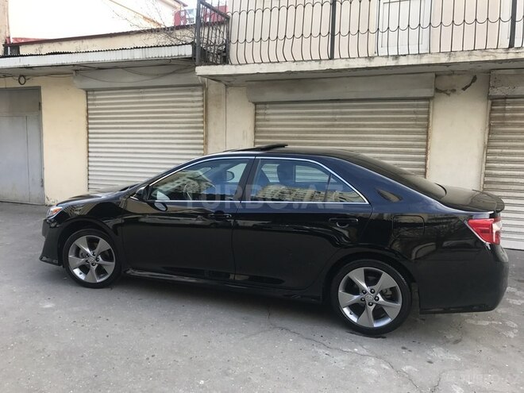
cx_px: 262
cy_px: 196
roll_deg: -0.9
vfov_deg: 49.7
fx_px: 424
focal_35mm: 28
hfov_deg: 63.4
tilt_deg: -6.6
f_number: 1.8
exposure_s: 1/260
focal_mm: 3.99
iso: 20
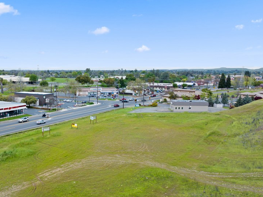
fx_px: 258
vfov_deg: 41.6
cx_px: 91
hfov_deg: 53.1
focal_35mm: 34
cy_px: 112
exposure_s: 1/100
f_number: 4
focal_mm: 12.29
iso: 100
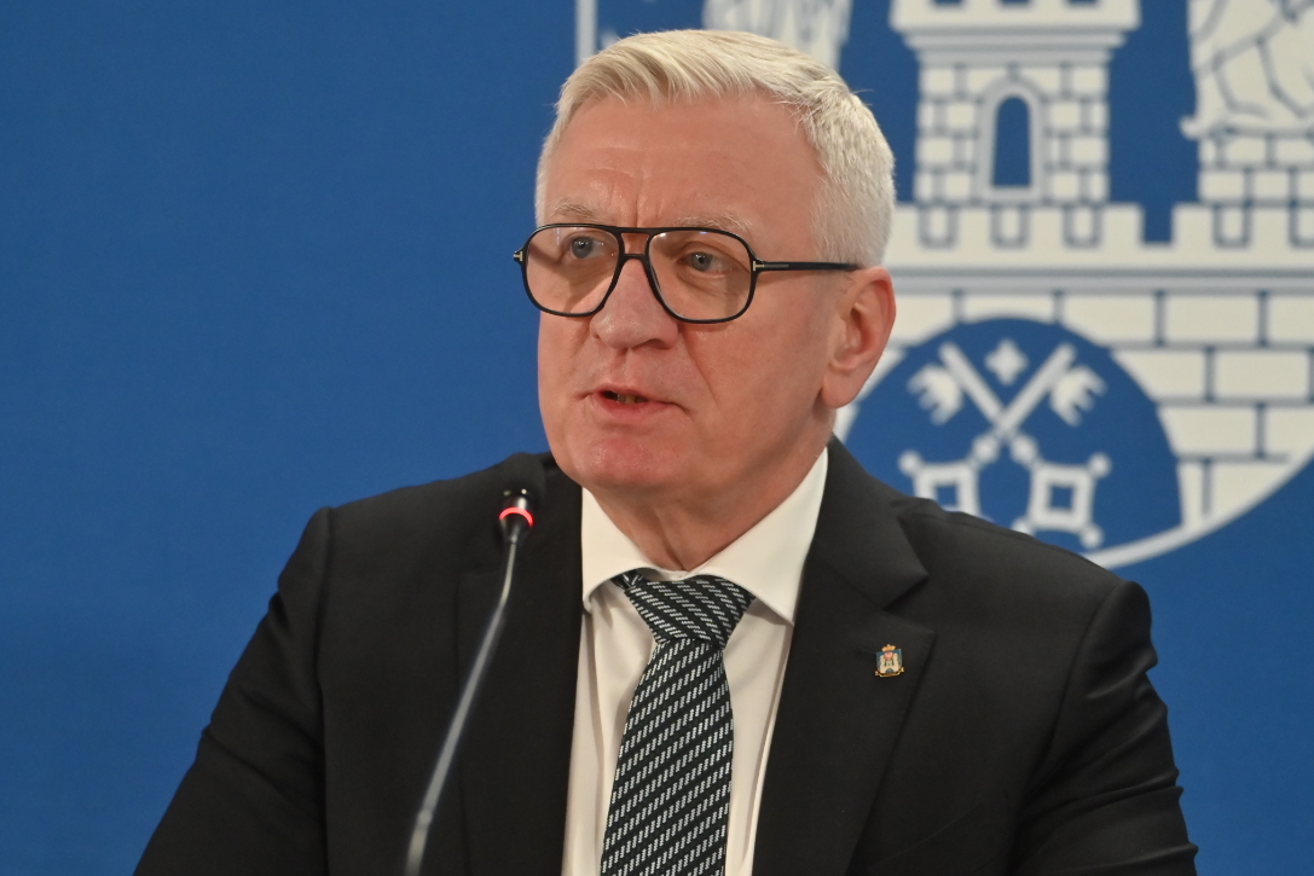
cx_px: 516
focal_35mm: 146
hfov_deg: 14.0
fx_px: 5329
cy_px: 636
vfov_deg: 9.4
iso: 2200
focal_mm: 98
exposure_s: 1/400
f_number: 2.8
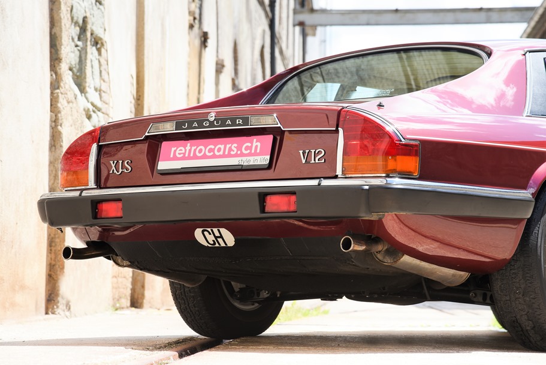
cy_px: 182
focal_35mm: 120
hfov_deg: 17.1
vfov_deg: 11.4
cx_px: 273
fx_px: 1820
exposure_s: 1/200
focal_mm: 120
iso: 160
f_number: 8
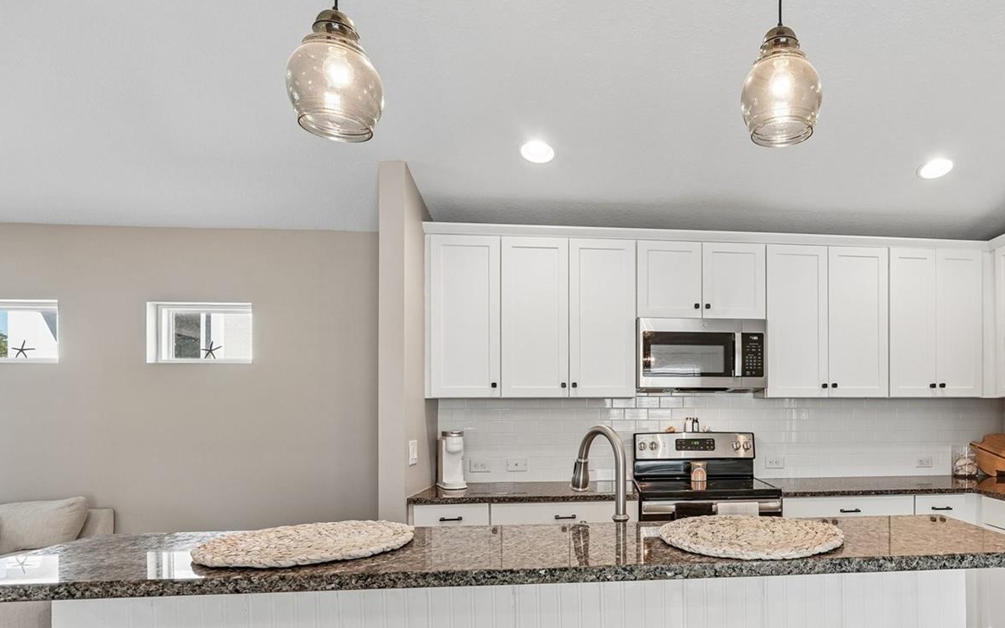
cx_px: 667
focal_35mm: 22
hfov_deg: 77.2
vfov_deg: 54.0
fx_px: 603
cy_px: 416
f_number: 8
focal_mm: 16
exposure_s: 1/15
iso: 400
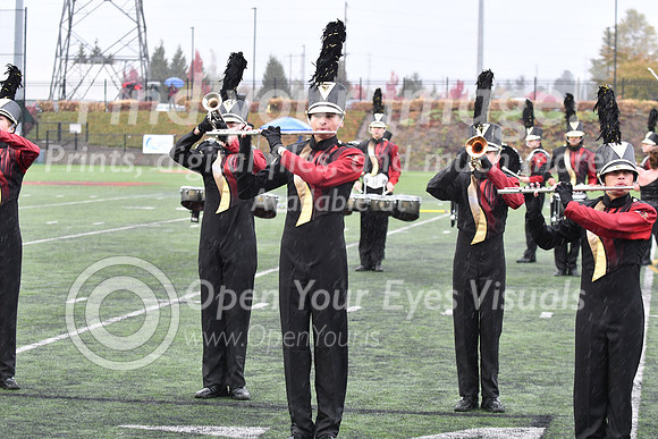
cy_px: 220
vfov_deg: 13.0
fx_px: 1920
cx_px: 329
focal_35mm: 105
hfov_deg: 19.5
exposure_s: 1/320
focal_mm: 70
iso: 1000
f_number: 4
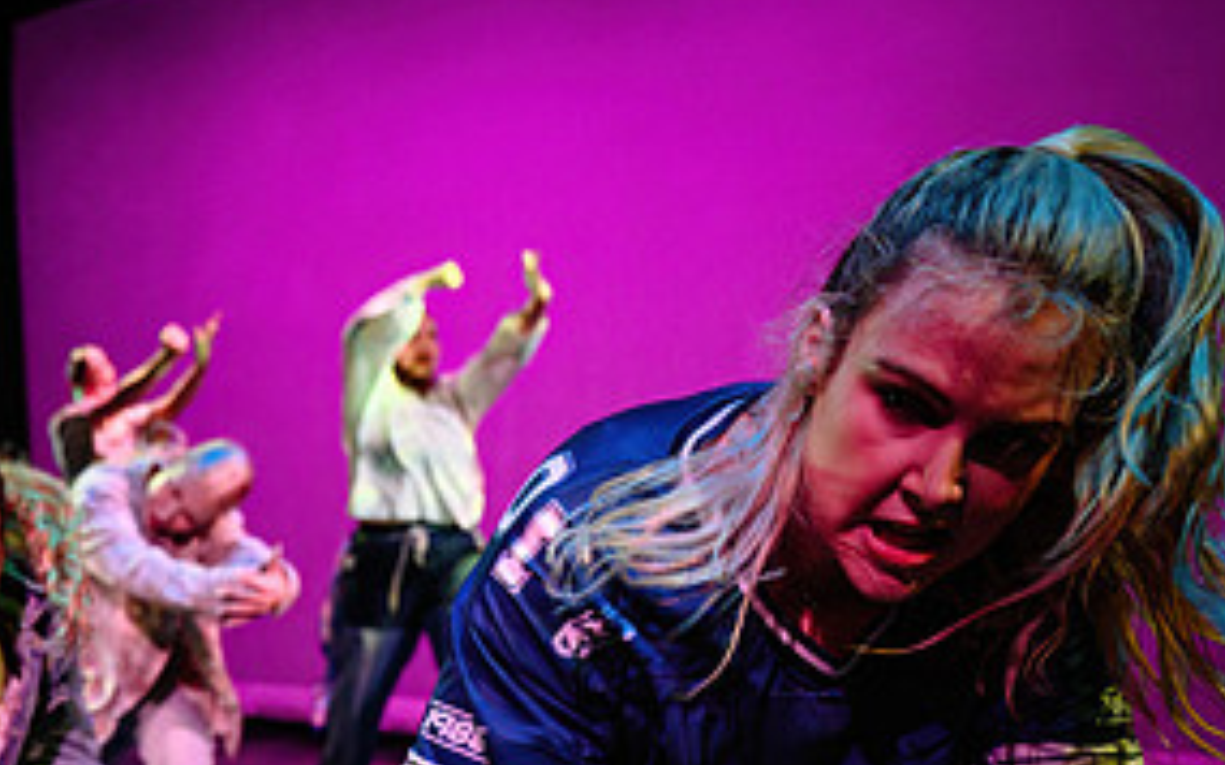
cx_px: 195
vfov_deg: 23.6
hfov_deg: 36.5
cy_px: 719
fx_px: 1769
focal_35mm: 53
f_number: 2.8
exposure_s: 1/300
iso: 2000
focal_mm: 24
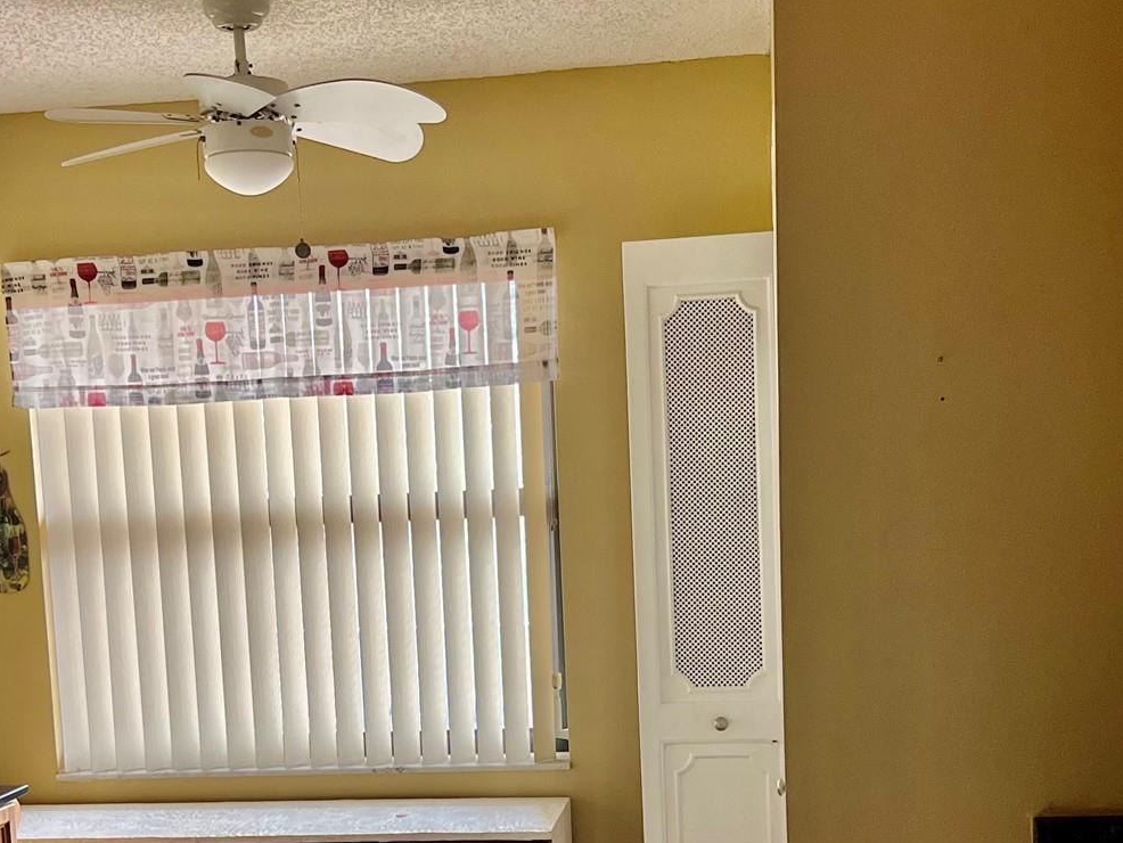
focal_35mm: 54
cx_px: 525
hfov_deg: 35.5
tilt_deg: -7.3
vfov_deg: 26.4
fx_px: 1752
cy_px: 704
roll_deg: +3.1
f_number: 1.6
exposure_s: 1/60
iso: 250
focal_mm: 5.1
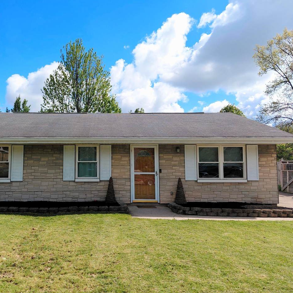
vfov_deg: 54.0
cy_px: 147
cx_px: 108
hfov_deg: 53.4
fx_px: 287
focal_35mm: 30
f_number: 1.8
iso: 50
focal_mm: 4.69
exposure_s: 1/3333
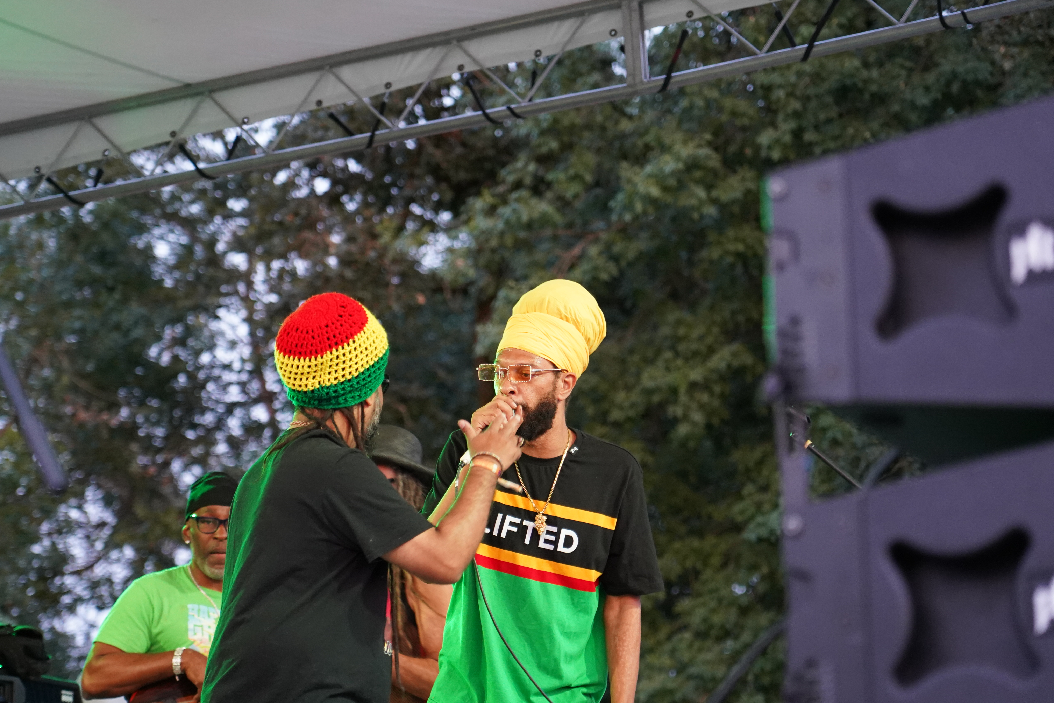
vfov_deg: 11.1
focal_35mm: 123
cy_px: 362
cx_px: 482
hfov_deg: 16.6
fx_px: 3601
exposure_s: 1/160
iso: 3200
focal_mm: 105
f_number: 4
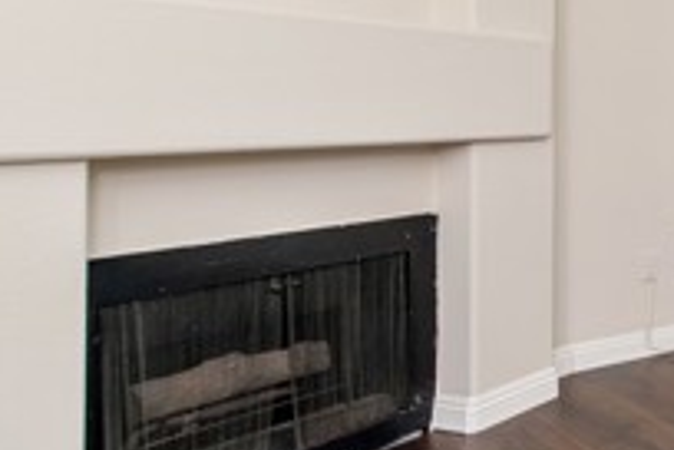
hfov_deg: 28.9
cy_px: 119
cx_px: 1001
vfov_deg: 30.1
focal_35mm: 44
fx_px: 824
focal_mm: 14
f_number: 4.5
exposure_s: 1/80
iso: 200
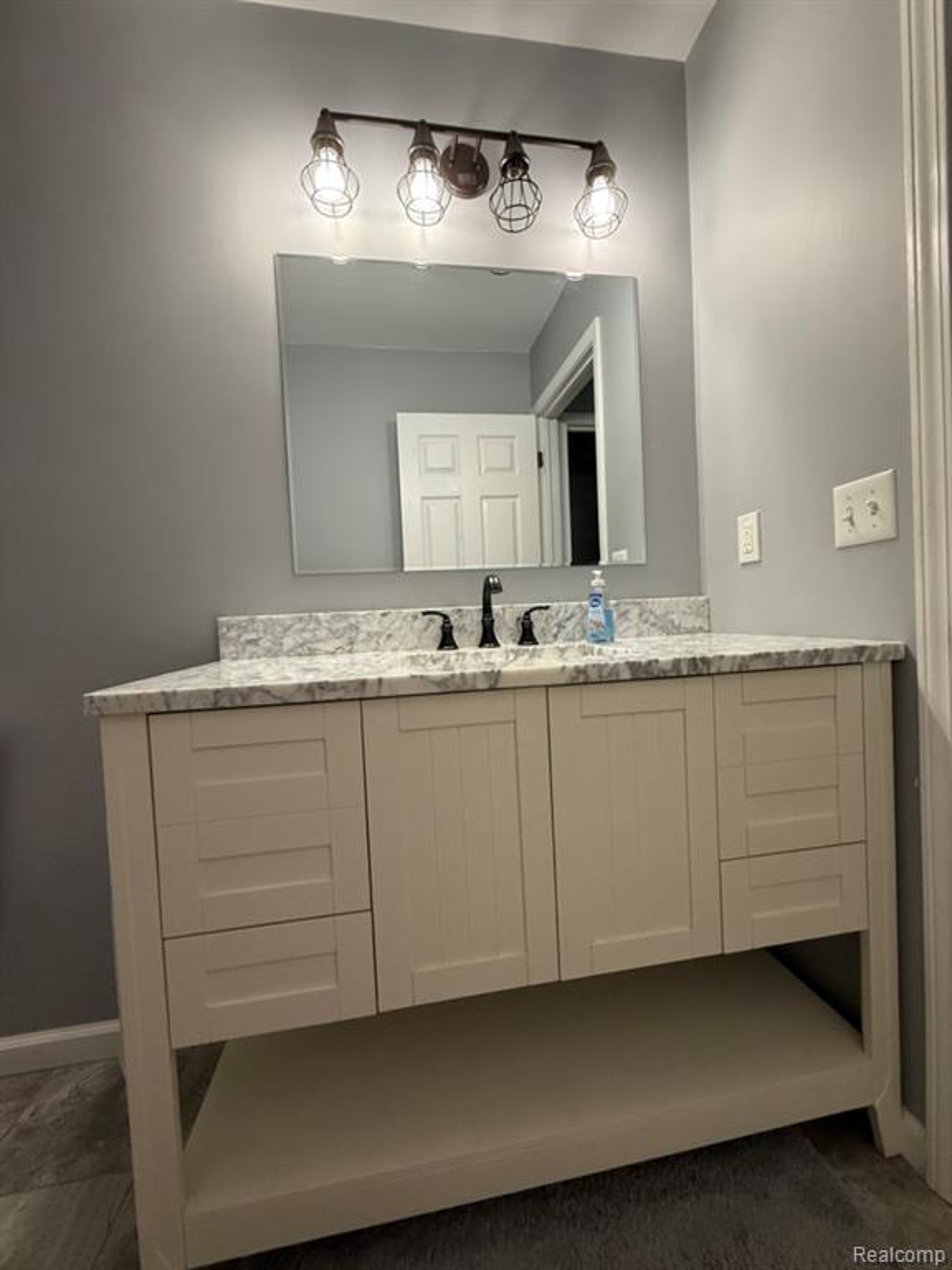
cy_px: 635
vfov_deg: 102.1
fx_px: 513
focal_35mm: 14
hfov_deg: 85.7
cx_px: 476
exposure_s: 1/120
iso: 320
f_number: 2.2
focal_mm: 2.22
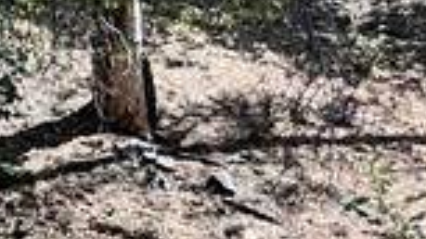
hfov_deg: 10.3
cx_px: -654
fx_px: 1976
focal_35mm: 175
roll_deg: +2.1
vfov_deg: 6.9
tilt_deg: +3.8
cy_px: 253
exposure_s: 1/597
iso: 80
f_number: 1.78
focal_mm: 6.86
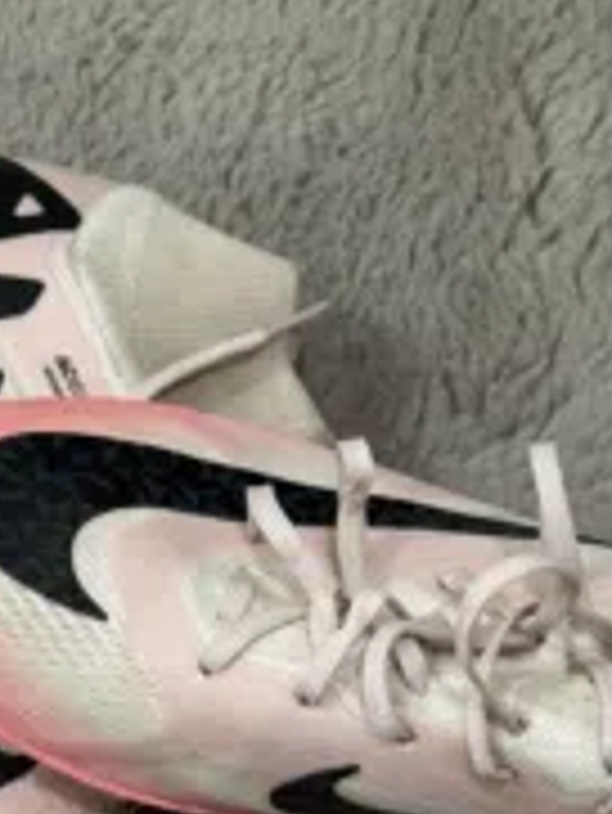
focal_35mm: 106
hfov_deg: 14.0
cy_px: 594
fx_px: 2496
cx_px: 387
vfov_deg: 18.4
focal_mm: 6.76
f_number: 1.78
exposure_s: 1/33
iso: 320
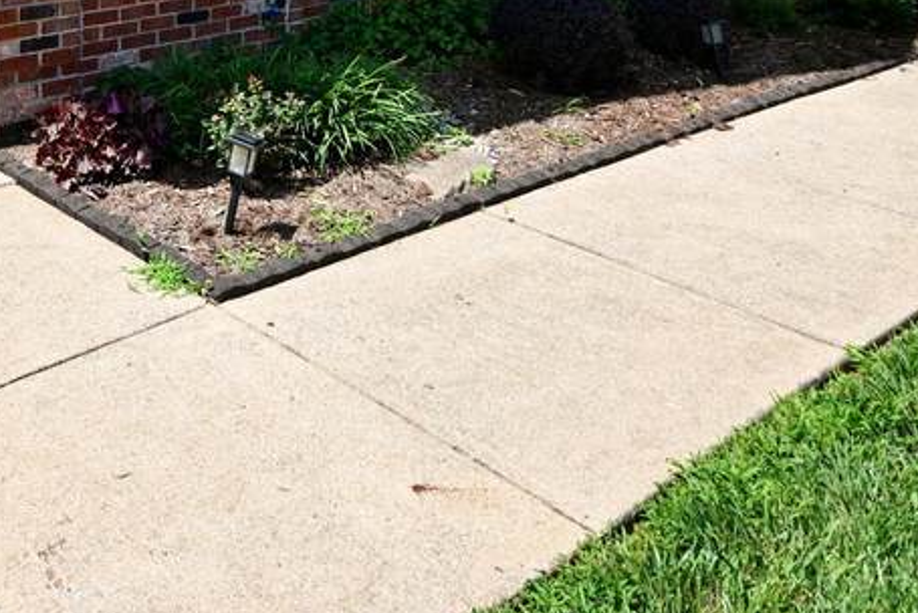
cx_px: 149
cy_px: -219
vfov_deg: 25.1
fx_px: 1148
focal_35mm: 45
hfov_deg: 41.2
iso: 640
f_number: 7.1
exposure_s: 1/1250
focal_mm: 16
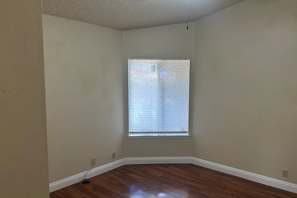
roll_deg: +0.3
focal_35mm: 28
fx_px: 231
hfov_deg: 65.5
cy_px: 103
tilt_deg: -4.8
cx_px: 153
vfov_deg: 46.4
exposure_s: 1/60
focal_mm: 5.7
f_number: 1.5
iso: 125
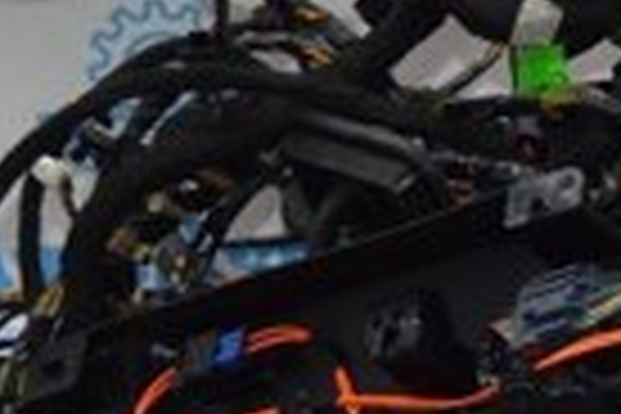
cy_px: 308
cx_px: 904
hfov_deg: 11.8
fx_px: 2881
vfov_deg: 8.2
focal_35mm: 167
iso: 400
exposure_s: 1/80
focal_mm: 24
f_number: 4
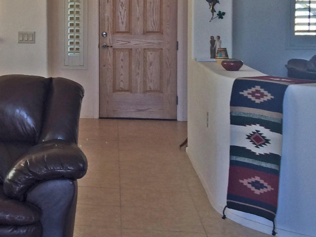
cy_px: 55
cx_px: -35
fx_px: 740
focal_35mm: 81
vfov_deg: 18.1
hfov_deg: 22.7
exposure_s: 1/60
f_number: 2.2
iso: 40
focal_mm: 4.15
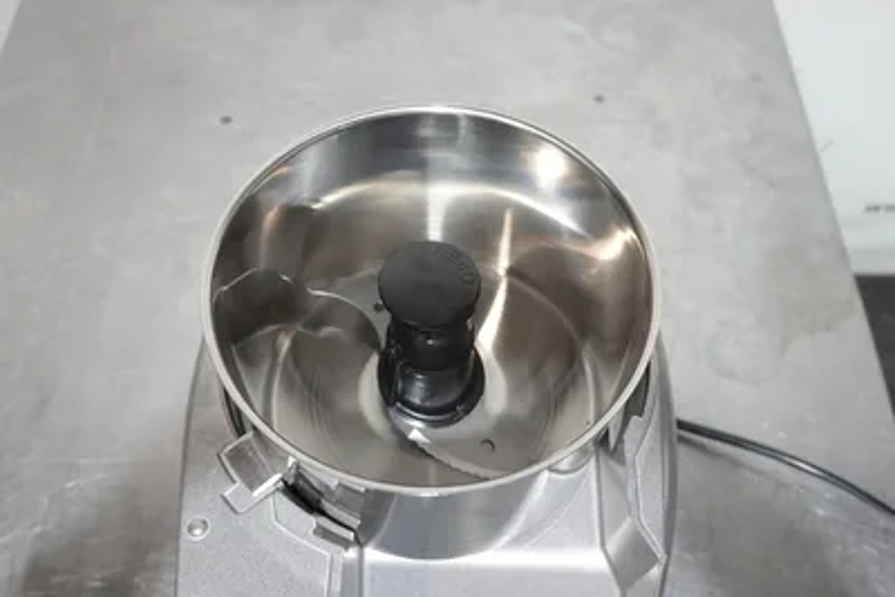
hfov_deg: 57.2
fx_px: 821
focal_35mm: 33
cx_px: 448
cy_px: 298
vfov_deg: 40.0
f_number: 3.5
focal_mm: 12.25
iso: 1000
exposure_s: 1/40
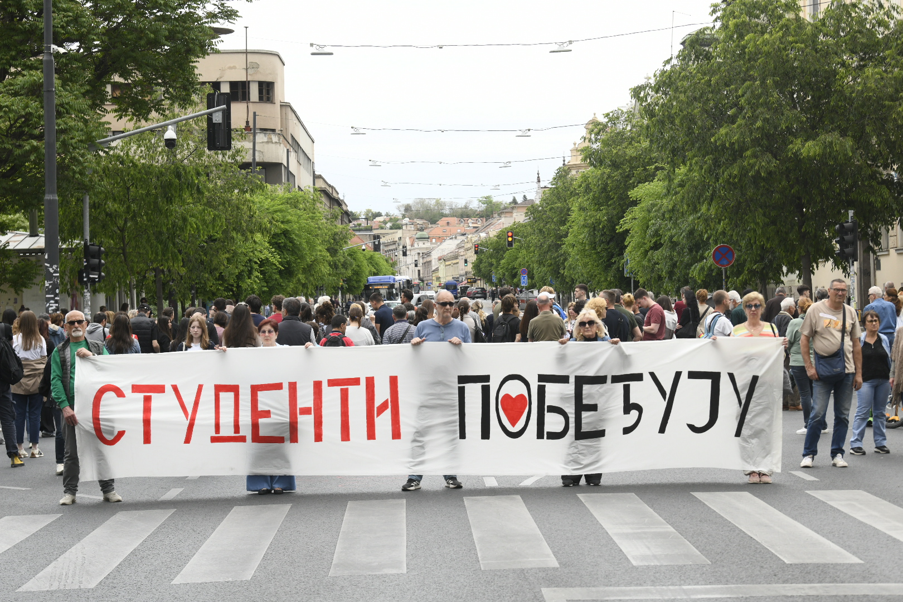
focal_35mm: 86
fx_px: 2157
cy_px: 301
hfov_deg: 23.6
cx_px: 452
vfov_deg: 15.9
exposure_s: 1/1000
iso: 640
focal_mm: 86
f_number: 6.3
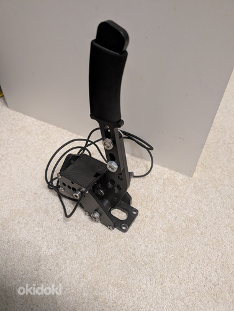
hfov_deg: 57.0
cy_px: 156
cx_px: 117
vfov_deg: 71.5
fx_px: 216
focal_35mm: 24
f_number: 1.68
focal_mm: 6.9
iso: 2084
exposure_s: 1/105
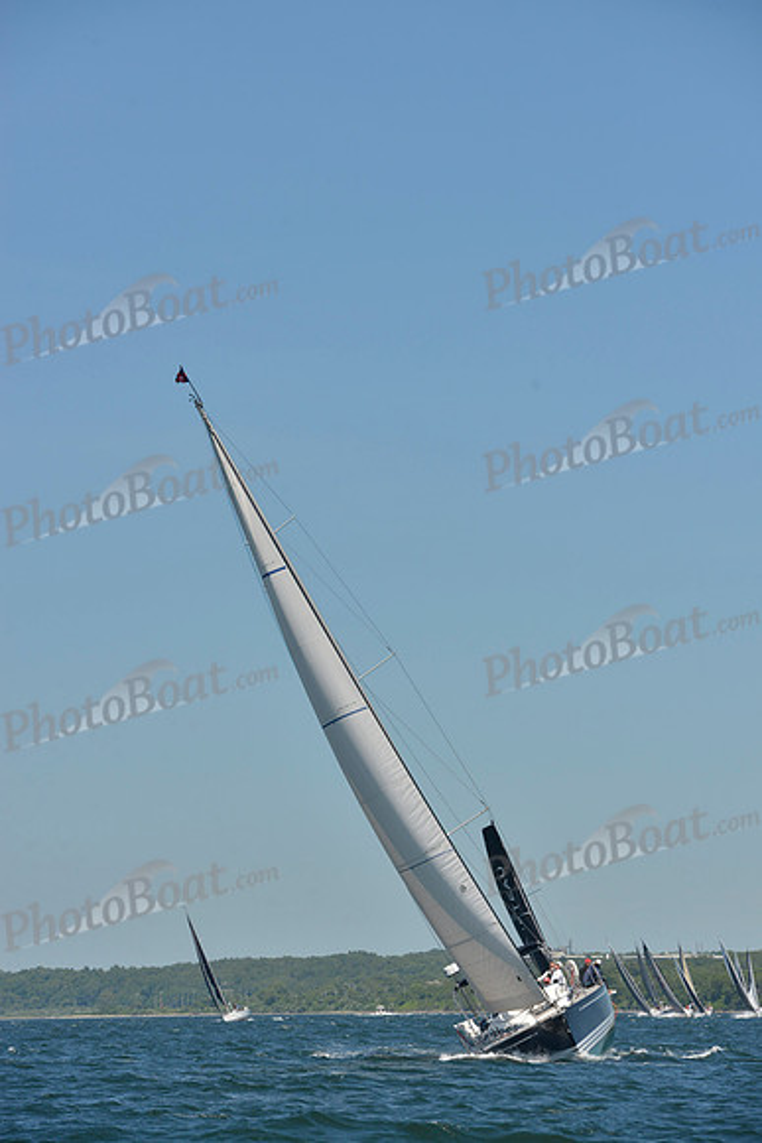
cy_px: 572
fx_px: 5077
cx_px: 381
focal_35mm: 160
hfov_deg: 8.6
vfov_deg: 12.8
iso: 280
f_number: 9
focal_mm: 160
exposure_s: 1/1250
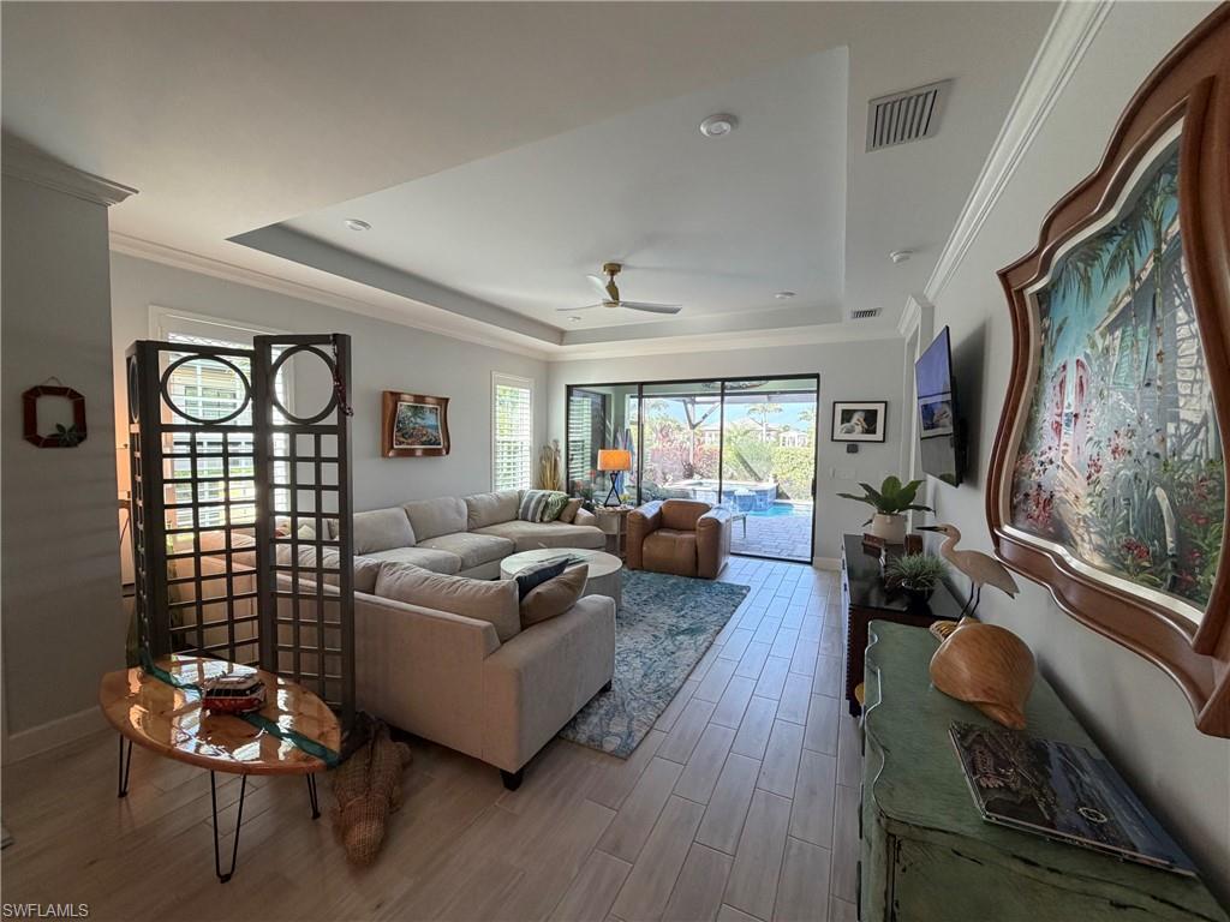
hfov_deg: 102.1
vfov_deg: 85.7
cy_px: 461
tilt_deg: -3.2
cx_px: 615
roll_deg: -1.0
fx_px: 497
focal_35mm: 14
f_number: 2.2
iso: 200
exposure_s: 1/120
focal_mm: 2.22
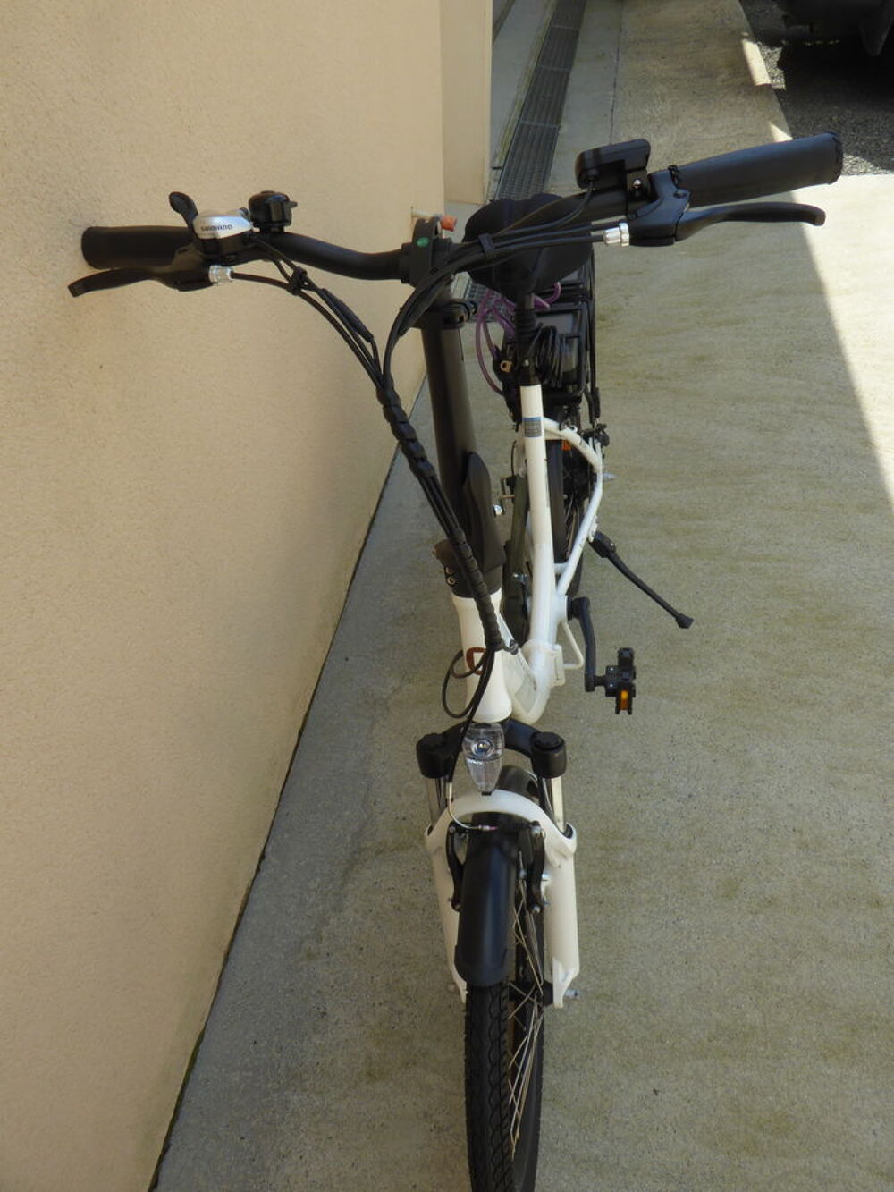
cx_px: 447
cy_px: 596
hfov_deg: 56.8
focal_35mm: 24
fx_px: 826
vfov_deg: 71.6
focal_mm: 4.3
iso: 100
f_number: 6.3
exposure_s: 1/200
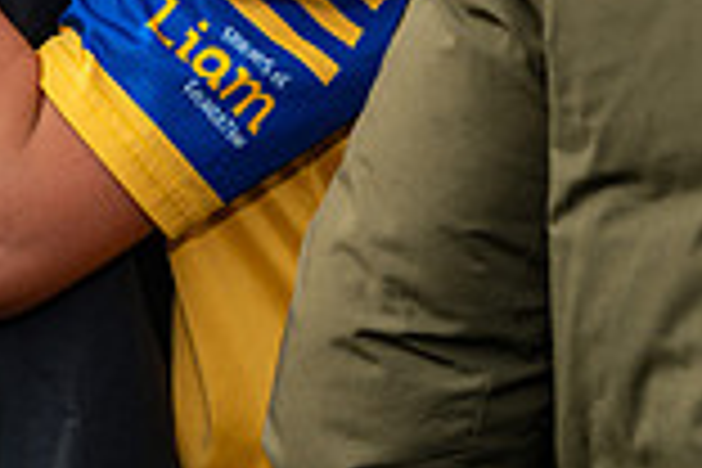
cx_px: -40
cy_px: -241
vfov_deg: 8.6
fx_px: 3042
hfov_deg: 13.0
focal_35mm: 156
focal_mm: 42
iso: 100
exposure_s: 1/640
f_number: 4
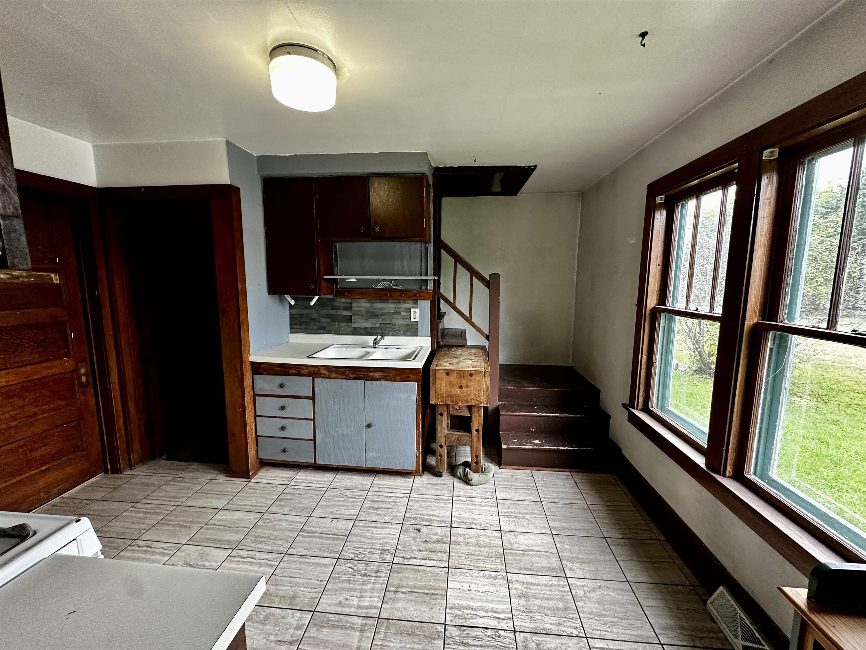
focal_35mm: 14
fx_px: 350
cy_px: 325
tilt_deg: -6.8
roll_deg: +0.0
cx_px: 433
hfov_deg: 102.1
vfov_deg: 85.7
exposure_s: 1/120
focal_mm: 2.22
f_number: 2.2
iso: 250
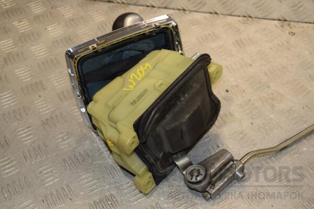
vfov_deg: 22.6
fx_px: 523
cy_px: 104
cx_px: 157
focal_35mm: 60
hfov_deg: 33.4
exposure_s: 1/200
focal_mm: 40
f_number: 7.1
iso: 800
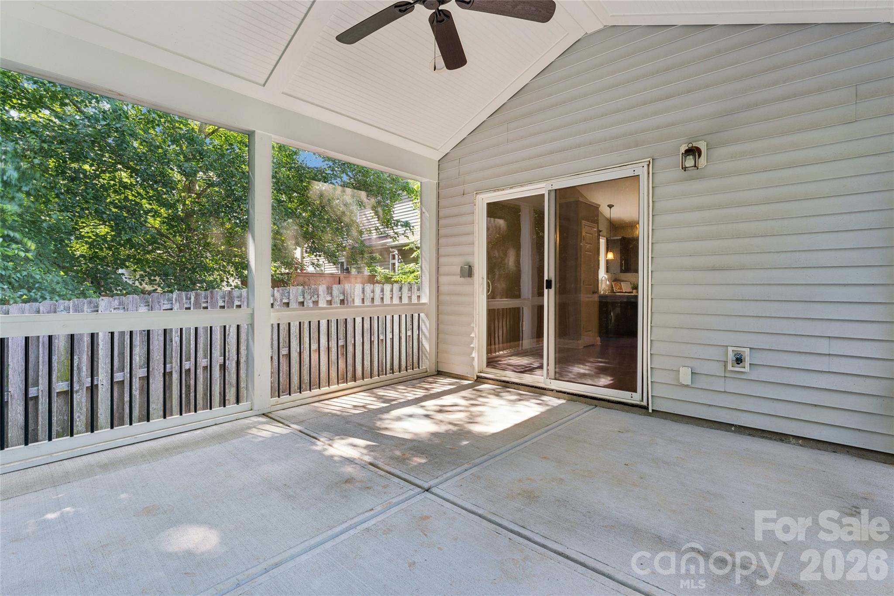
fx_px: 410
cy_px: 298
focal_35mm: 16
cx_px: 447
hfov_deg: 95.0
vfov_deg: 72.0
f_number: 13
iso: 100
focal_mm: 16.5
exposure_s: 1/5
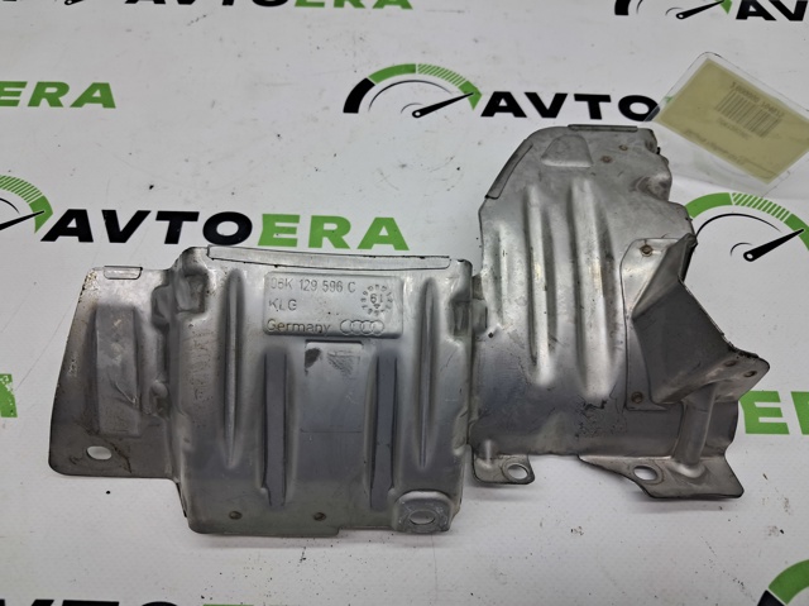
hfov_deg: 65.4
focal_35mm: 27
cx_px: 404
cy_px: 303
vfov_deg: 51.3
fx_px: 631
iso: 50
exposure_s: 1/100
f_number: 1.8
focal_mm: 4
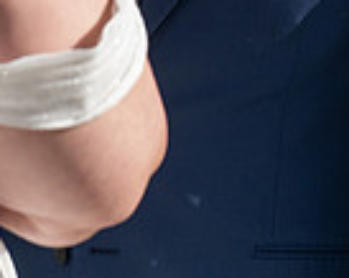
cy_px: -256
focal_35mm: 653
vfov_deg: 2.4
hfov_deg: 3.0
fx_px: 6730
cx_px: 46
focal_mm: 150
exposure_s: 1/4000
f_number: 4.5
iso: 400
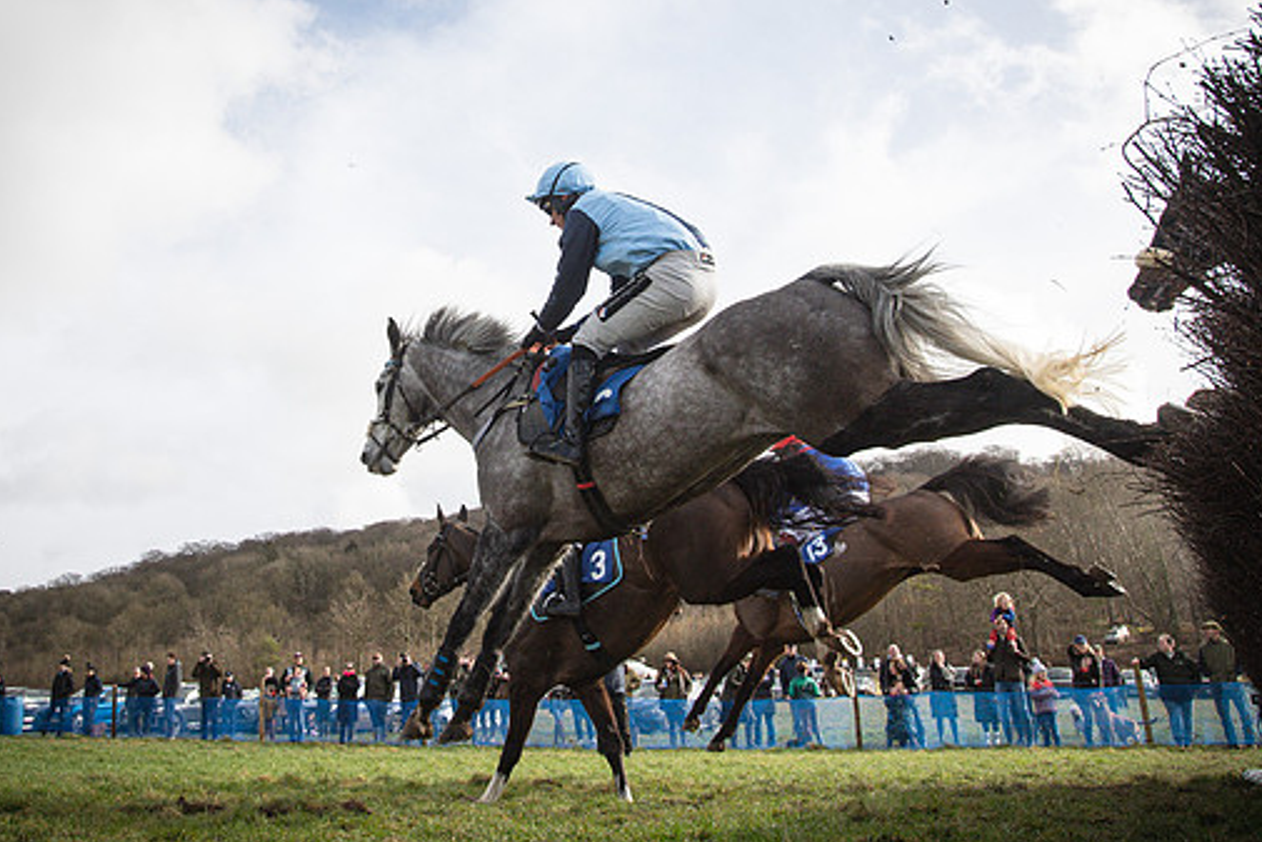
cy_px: 305
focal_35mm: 35
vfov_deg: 37.6
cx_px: 482
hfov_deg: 53.9
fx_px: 1227
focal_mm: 20
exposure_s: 1/1600
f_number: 8
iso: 1250
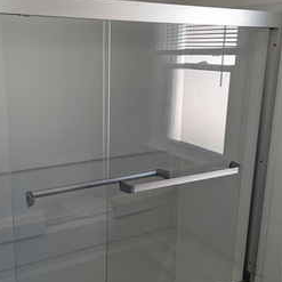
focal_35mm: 43
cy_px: 145
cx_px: 116
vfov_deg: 39.2
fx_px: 396
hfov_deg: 39.0
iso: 82
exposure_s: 1/120
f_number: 1.85
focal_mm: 6.81
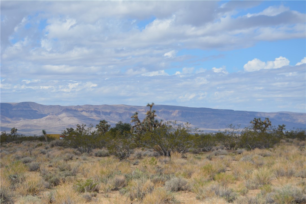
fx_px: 702
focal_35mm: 82
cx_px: 153
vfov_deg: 16.6
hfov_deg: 24.6
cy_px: 102
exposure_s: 1/1600
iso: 400
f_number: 7.1
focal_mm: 55
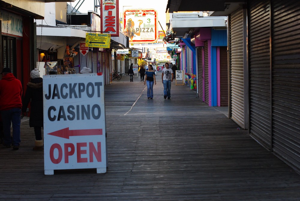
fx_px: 876
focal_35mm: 105
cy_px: 100
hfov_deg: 19.4
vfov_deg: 13.1
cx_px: 150
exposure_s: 1/250
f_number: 4.5
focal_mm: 70
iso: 400
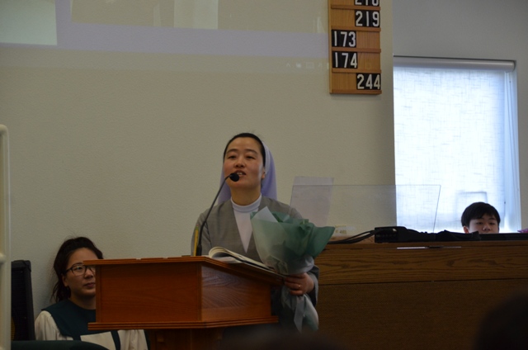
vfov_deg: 9.6
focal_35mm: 142
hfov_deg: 14.4
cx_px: 264
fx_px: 2086
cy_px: 175
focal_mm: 95
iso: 800
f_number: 5.3
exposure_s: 1/60
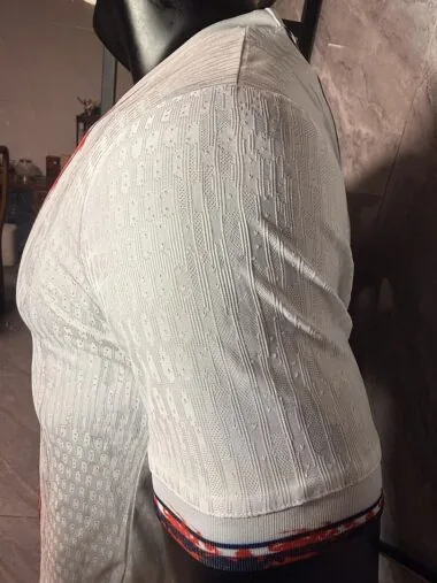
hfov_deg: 56.8
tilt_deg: -21.8
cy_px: 292
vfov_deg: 71.6
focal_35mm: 24
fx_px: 404
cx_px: 218
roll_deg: -9.6
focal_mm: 2.22
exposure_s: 1/100
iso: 125
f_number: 2.2
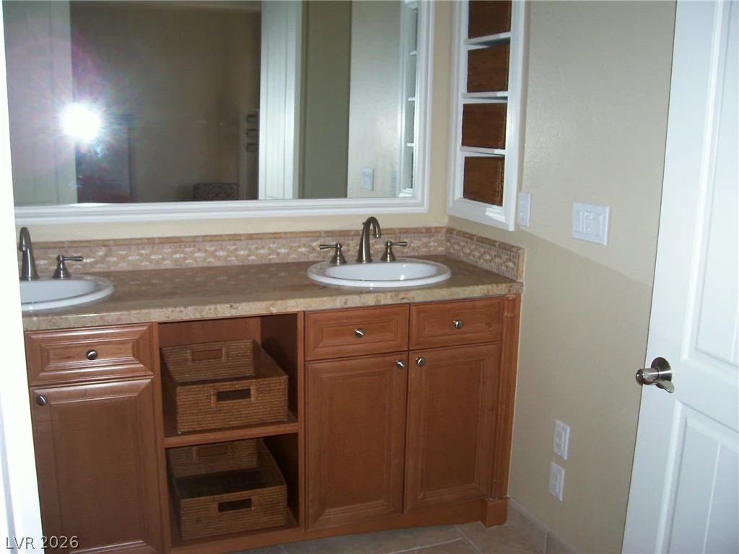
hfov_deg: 54.0
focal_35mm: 34
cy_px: 277
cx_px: 370
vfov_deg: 41.8
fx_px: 726
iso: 80
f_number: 2.7
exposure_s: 1/64
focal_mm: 5.6
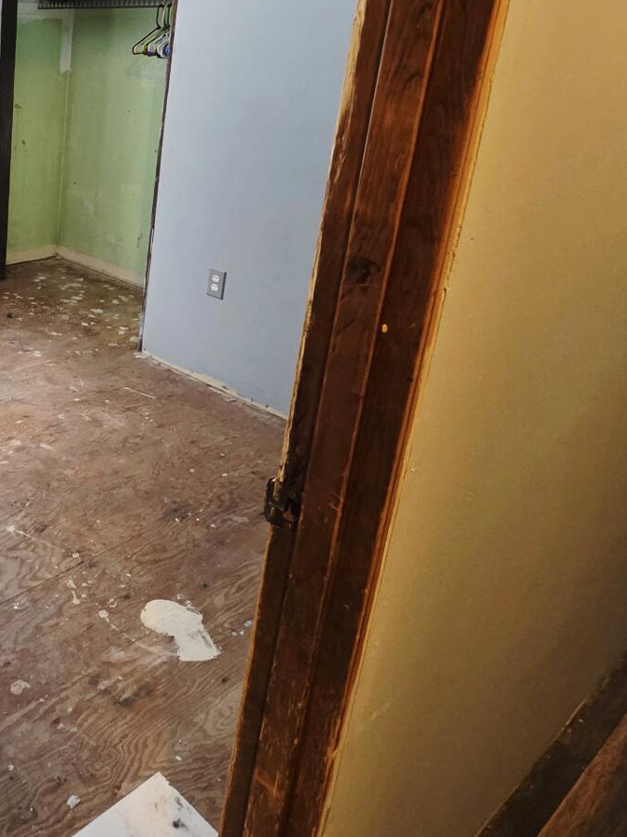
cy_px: 252
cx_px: -56
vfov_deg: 59.6
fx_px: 701
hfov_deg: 39.7
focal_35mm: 29
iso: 640
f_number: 1.9
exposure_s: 1/60.2
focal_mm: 2.2
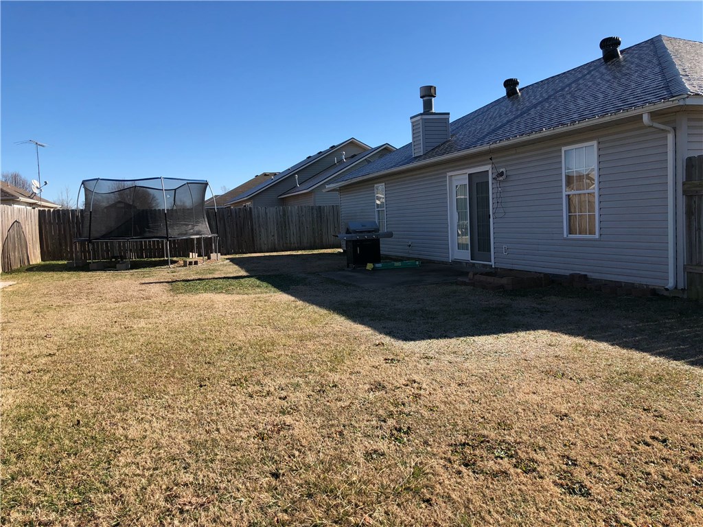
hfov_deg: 61.7
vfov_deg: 48.2
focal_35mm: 29
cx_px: 352
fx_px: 589
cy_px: 264
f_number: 1.8
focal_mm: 3.99
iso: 20
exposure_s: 1/1350
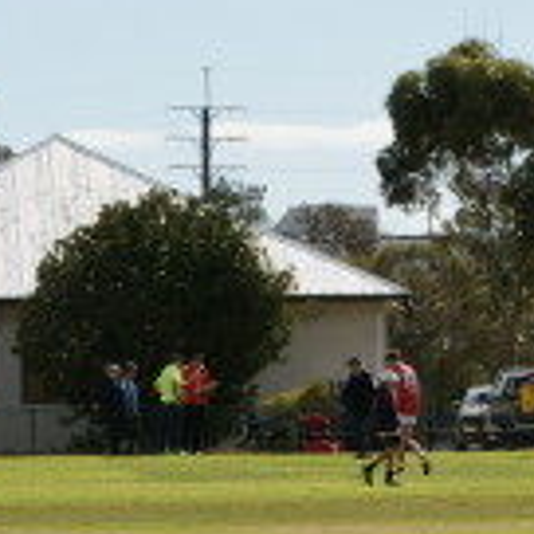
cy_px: 448
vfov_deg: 4.4
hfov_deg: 4.4
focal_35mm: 394
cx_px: 181
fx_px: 6876
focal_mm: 70
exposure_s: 1/500
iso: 200
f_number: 9
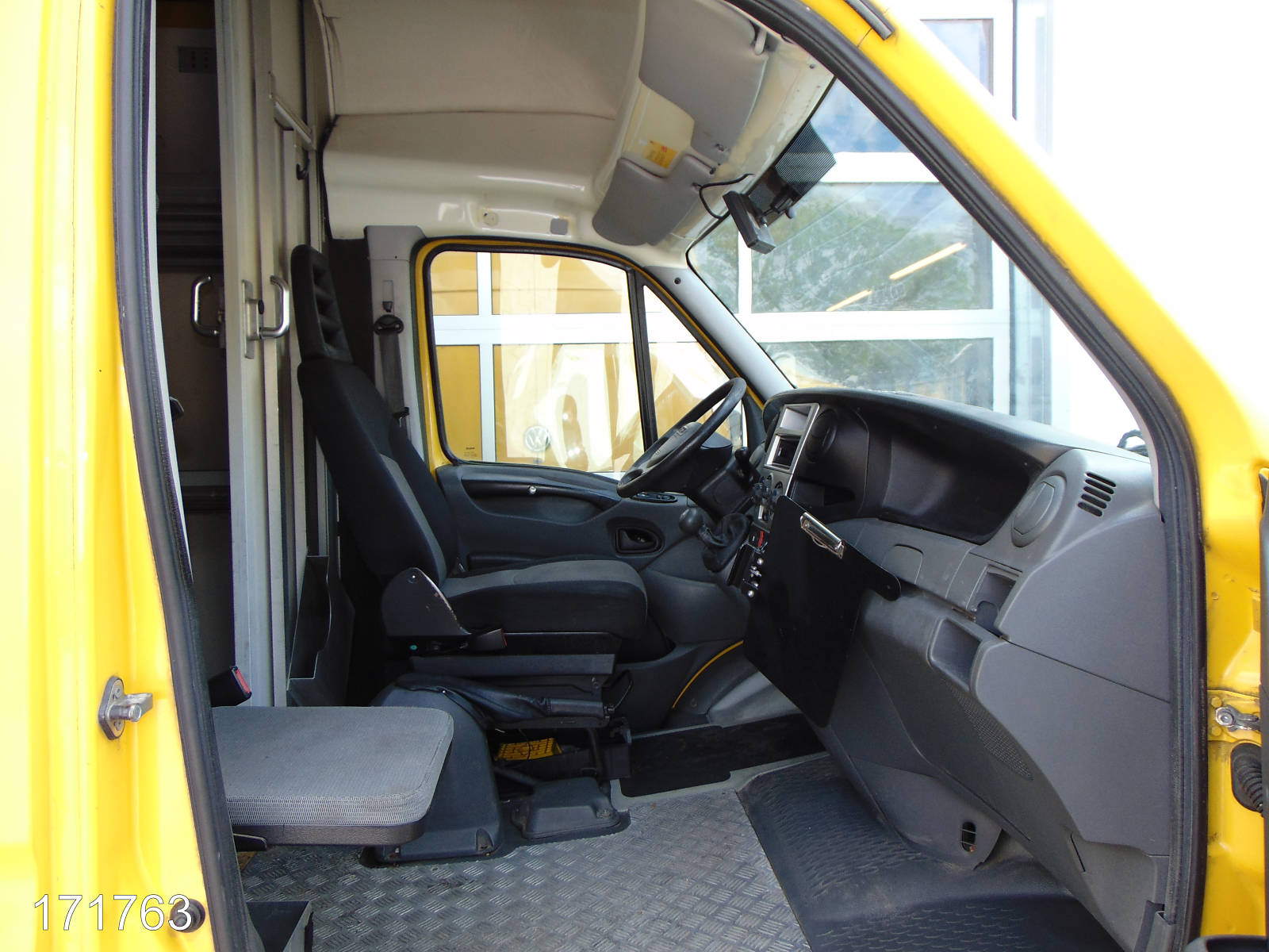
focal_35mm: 25
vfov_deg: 54.9
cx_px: 634
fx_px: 916
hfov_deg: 69.4
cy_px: 476
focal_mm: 4.5
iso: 80
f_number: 3
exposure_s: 1/100
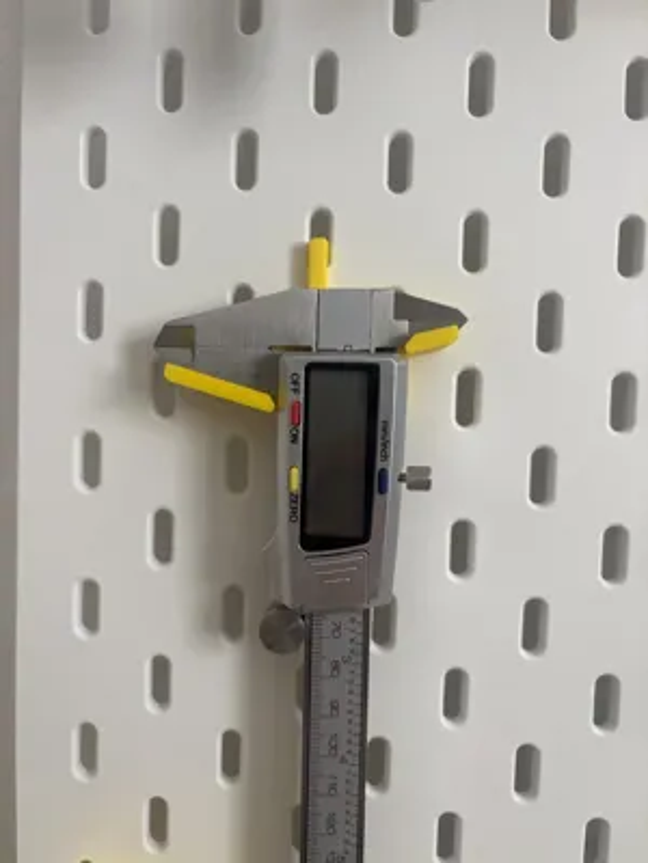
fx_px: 649
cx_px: 324
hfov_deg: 53.1
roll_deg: -1.9
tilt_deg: -2.1
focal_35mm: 26
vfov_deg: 67.3
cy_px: 432
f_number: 1.6
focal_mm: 5.96
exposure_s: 1/79
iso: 125
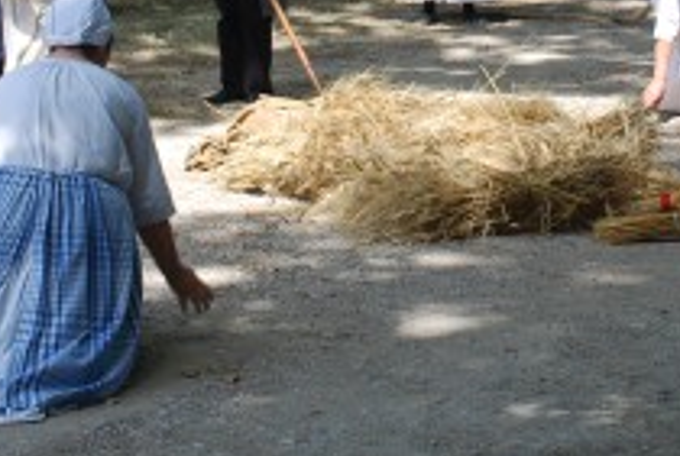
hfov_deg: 14.9
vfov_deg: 9.8
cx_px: 414
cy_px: -157
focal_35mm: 137
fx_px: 2593
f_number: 6.3
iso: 100
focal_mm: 30
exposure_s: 1/125
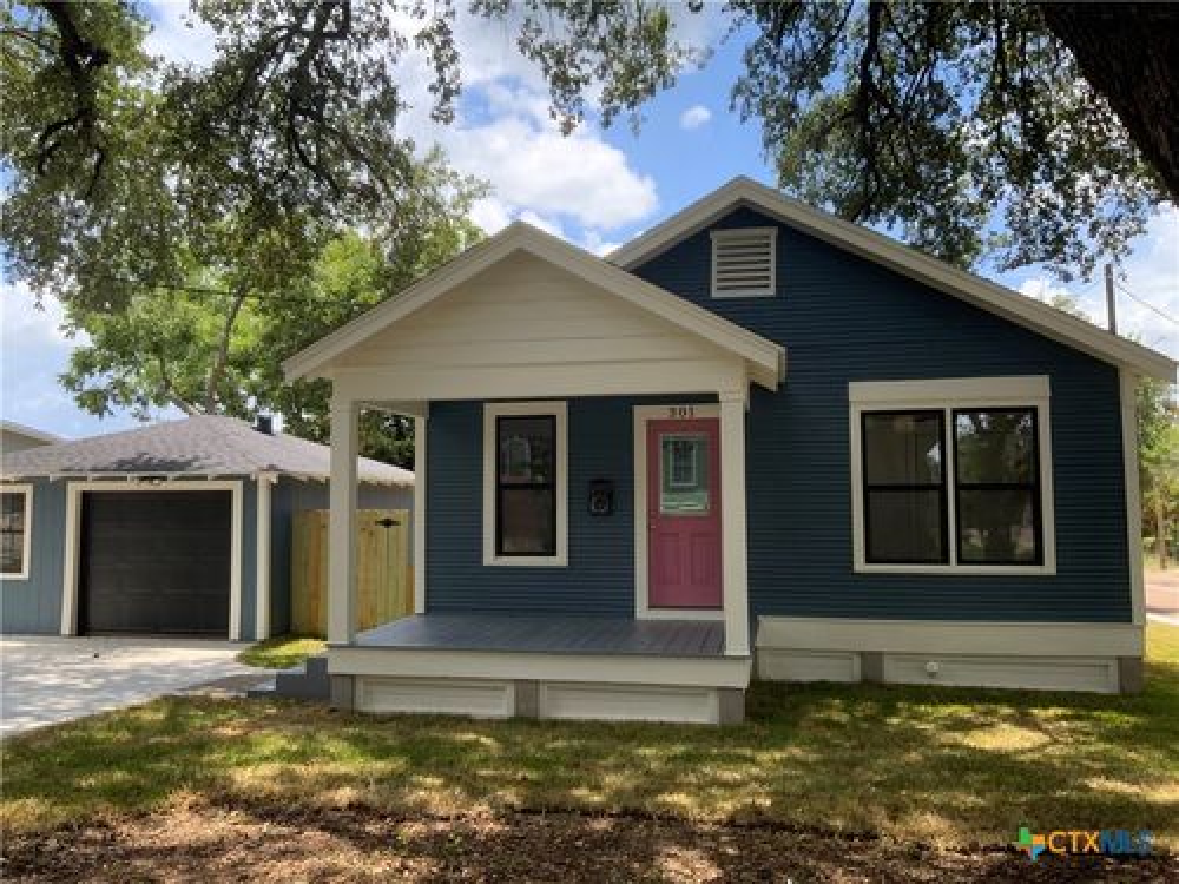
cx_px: 590
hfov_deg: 61.7
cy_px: 442
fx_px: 988
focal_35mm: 29
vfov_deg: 48.2
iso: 16
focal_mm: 3
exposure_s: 1/529
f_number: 1.8
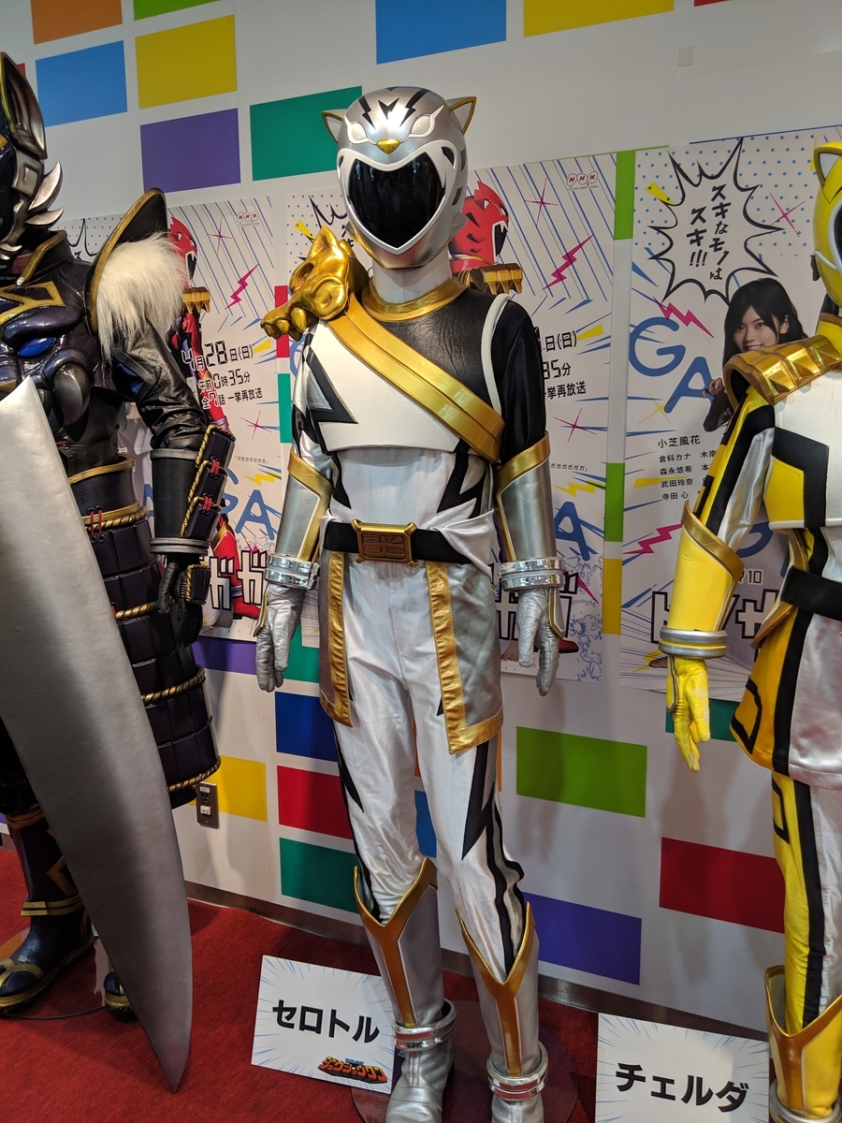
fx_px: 876
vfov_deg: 65.3
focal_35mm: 27
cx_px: 421
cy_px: 562
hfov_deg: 51.4
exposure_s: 1/49.9
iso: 64
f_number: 1.8
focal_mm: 4.44
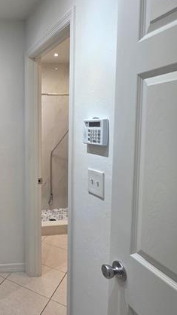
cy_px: 145
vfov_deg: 71.8
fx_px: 217
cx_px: -26
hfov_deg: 36.2
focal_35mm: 26
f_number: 1.9
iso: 100
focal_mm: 2.2
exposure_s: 1/120
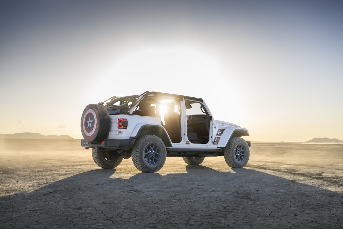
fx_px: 391
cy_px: 114
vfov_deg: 32.6
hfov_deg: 47.4
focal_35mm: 41
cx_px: 172
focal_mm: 41
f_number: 5.6
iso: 500
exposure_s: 1/640
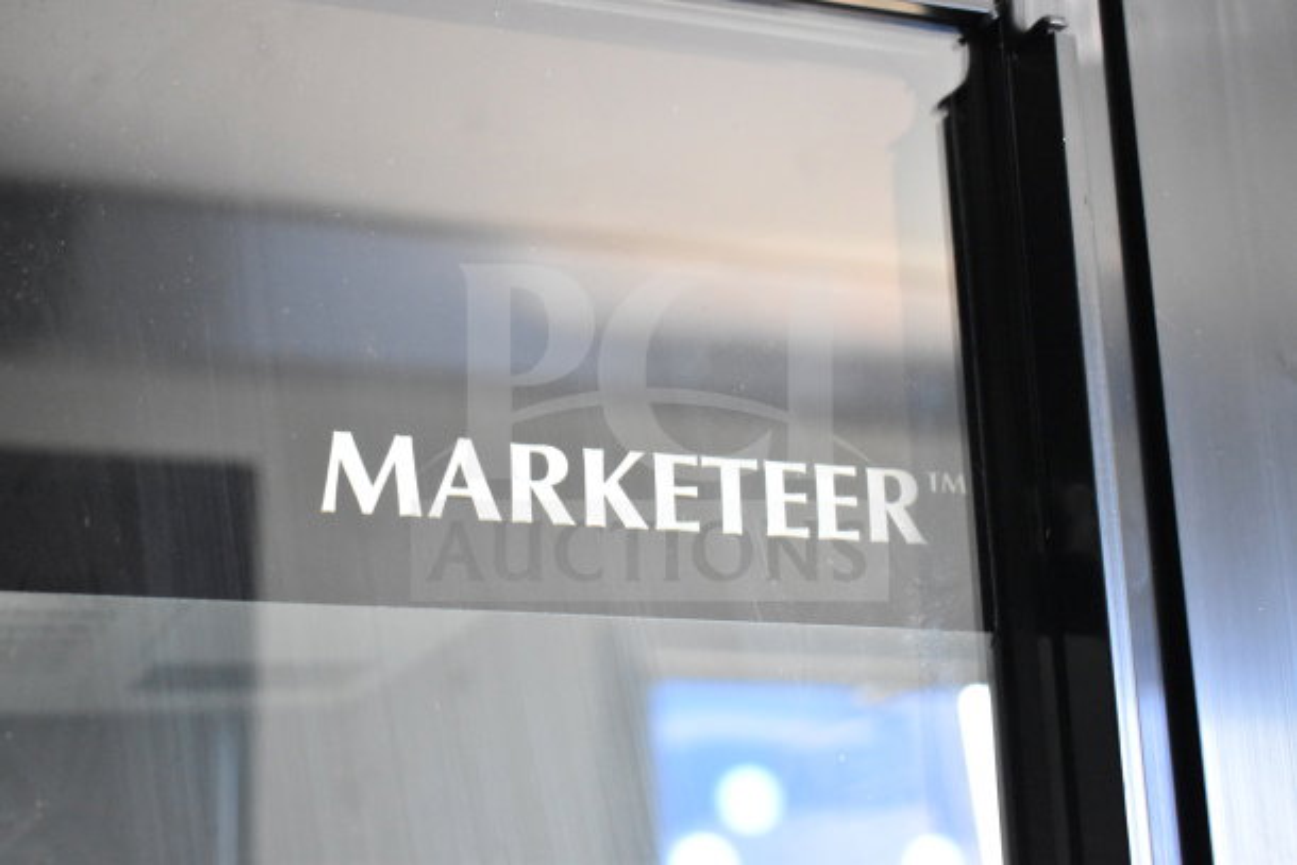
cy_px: 432
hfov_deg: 31.9
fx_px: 2270
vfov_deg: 21.6
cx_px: 648
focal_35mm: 63
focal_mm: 42
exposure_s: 1/100
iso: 6400
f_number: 5
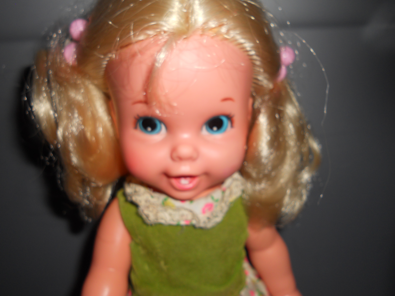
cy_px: 148
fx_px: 365
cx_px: 198
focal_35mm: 32
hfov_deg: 56.8
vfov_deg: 44.2
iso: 80
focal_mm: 5.8
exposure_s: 1/25
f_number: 8.8
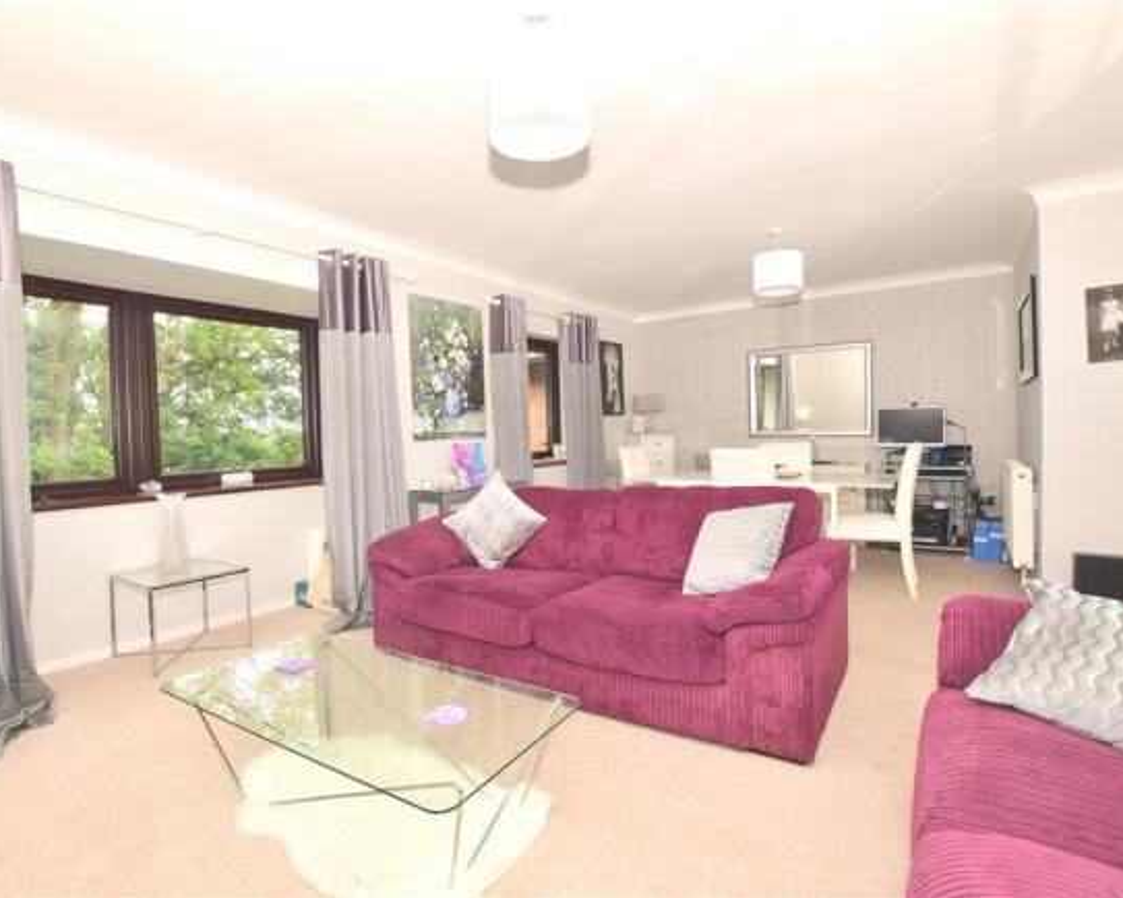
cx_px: 534
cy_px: 448
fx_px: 565
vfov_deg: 76.9
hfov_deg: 89.6
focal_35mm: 17
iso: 500
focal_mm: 10
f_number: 10
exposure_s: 1/60
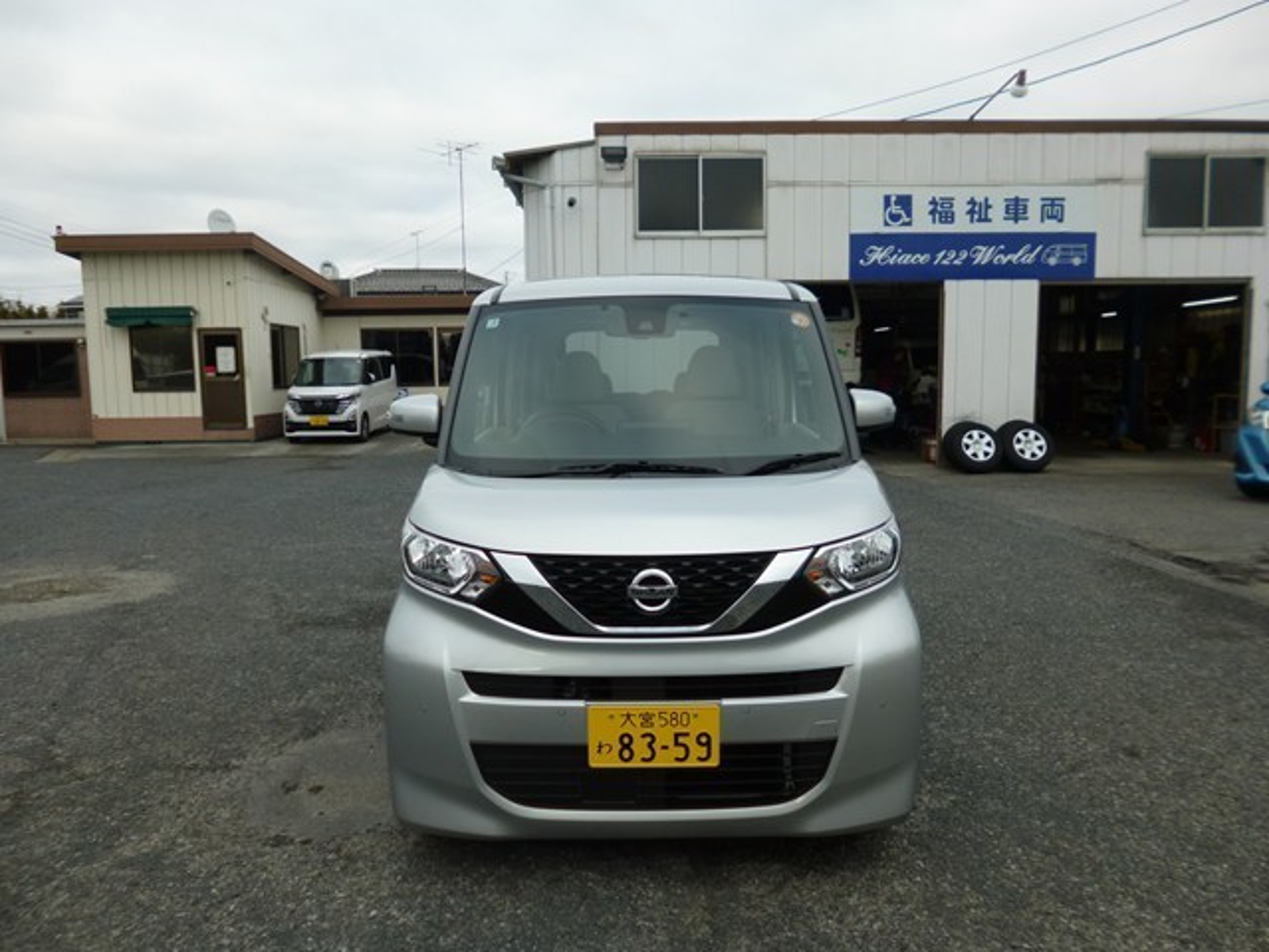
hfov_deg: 71.6
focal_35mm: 24
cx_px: 634
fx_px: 880
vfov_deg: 56.8
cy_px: 476
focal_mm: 4.3
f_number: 2.8
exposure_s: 1/500
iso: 100
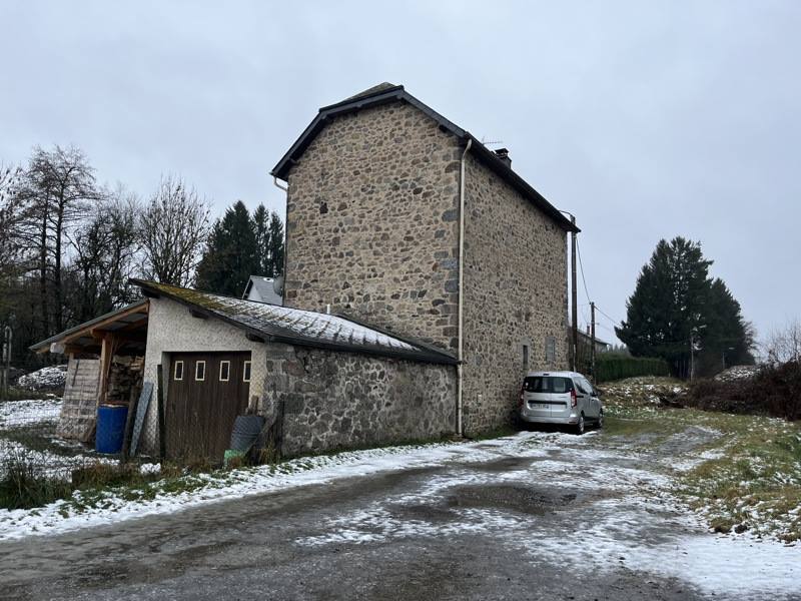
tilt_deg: +7.5
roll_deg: -1.9
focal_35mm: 26
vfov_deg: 53.1
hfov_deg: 67.3
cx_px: 400
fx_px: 602
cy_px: 300
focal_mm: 5.1
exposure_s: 1/983
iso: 50
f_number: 1.6
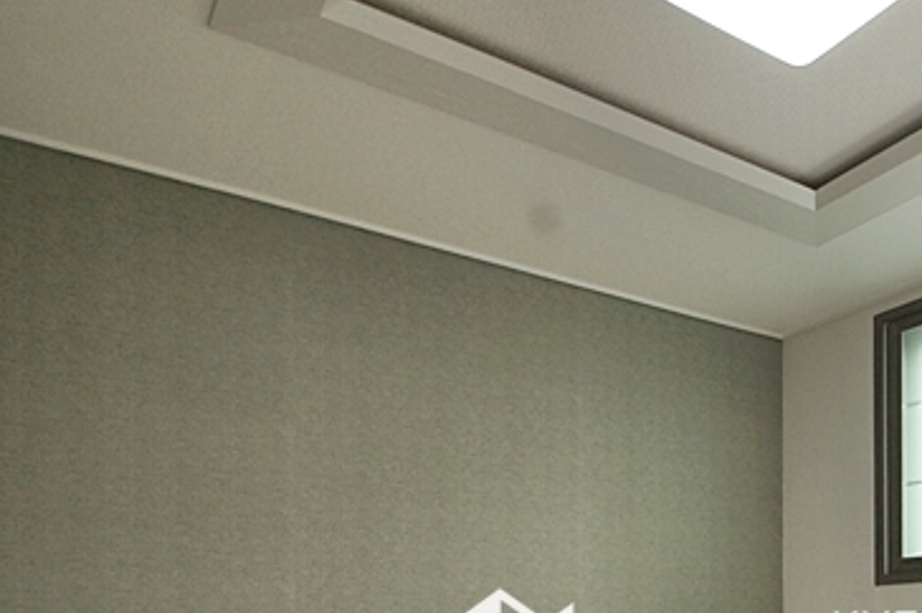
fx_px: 844
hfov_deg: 53.0
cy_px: 643
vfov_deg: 35.2
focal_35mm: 33
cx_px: 755
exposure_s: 1/80
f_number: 9
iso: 800
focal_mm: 10
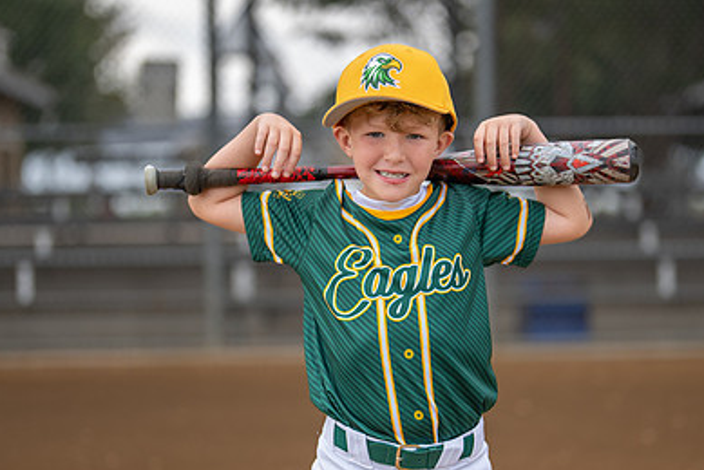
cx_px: 381
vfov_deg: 15.7
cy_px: 284
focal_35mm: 87
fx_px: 1703
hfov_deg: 23.4
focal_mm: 50
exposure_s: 1/3200
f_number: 1.2
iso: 200
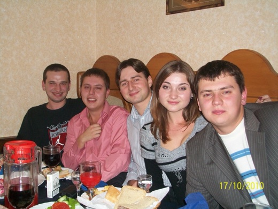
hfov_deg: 44.8
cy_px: 104
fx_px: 337
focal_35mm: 42
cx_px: 139
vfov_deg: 34.3
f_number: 3.2
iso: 120
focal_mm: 7.1
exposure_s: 1/60
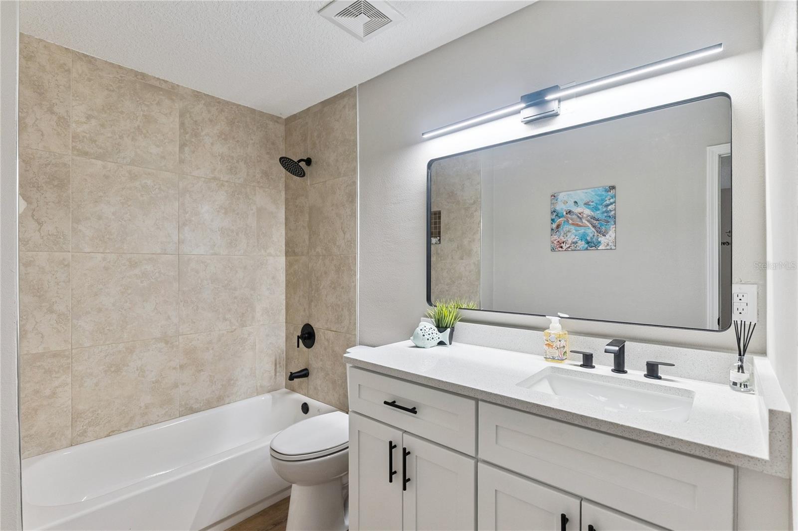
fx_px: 355
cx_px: 399
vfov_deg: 73.7
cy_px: 266
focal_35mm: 16
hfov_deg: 96.7
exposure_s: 1/160
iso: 250
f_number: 2.8
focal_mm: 11.2
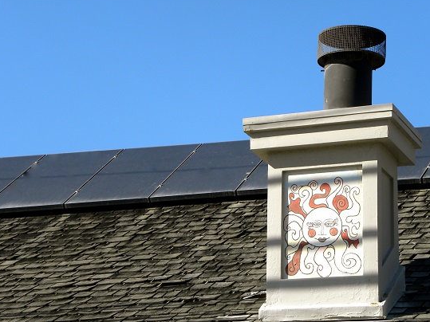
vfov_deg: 11.1
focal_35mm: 134
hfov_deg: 14.7
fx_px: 1664
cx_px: 215
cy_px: 155
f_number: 5.6
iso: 64
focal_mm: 23
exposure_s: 1/272
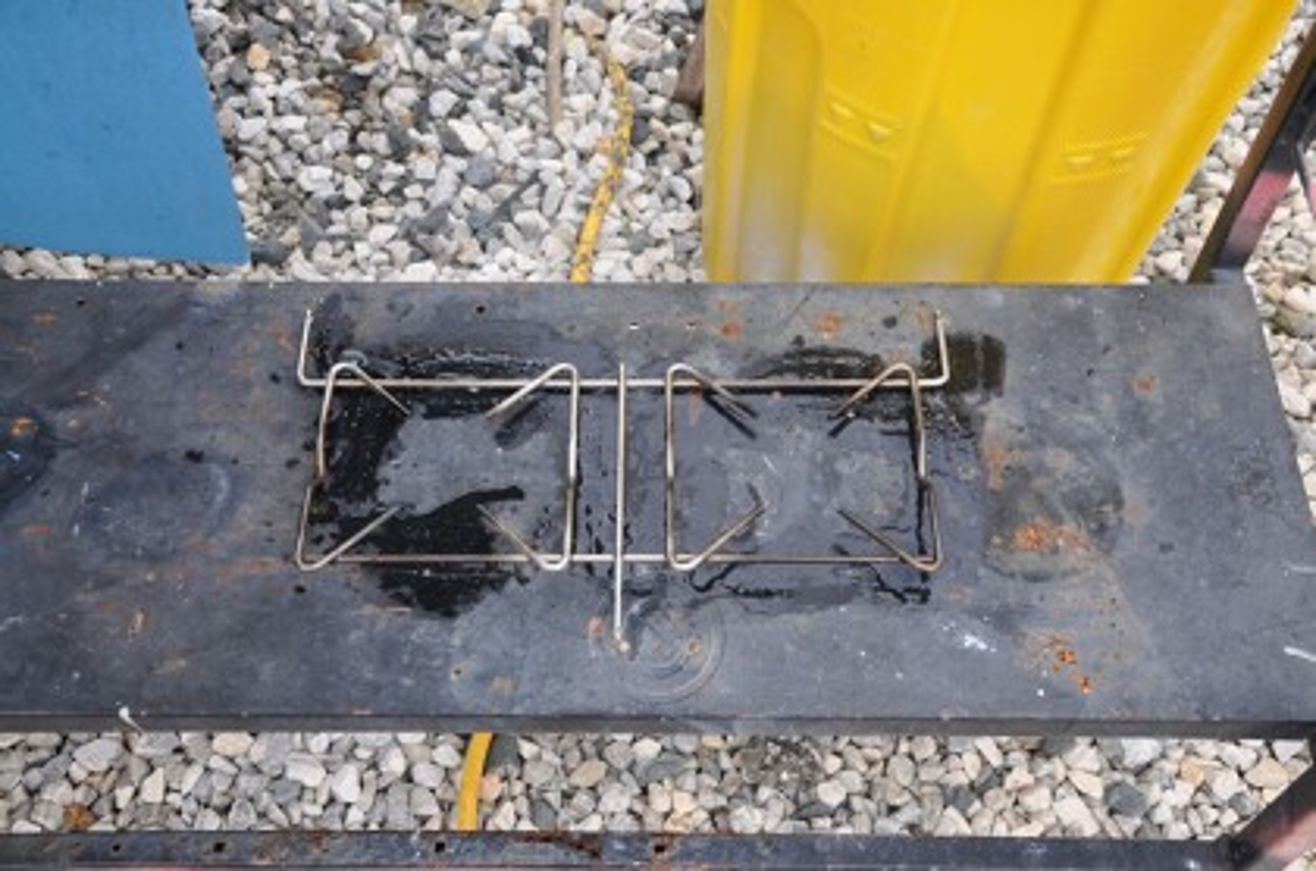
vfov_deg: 34.0
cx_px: 658
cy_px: 436
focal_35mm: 39
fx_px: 1422
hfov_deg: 49.6
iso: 200
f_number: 6.3
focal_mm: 26
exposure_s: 1/160
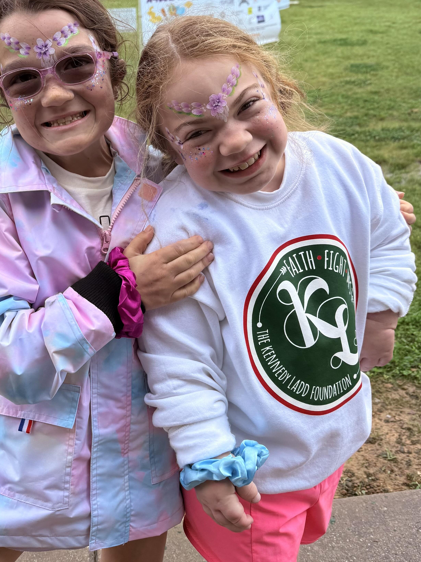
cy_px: 197
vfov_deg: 44.3
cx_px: 153
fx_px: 681
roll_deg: +3.0
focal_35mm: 42
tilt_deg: -19.6
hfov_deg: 34.1
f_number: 1.78
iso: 80
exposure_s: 1/1653
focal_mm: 6.76
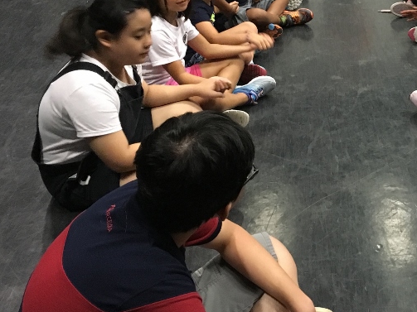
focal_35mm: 59
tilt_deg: -21.6
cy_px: 56
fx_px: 711
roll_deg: -0.5
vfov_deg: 24.4
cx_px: 370
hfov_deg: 31.3
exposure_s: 1/17
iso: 250
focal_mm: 4.15
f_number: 2.2
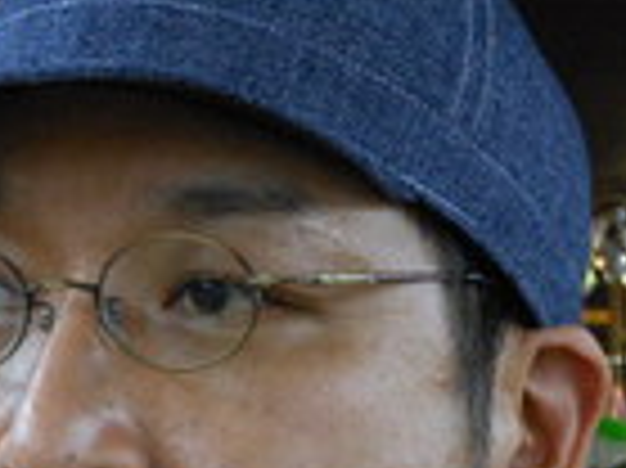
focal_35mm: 187
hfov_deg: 10.6
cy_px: 371
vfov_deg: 7.9
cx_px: 252
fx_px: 3379
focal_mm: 13.2
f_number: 5.2
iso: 400
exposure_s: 1/25
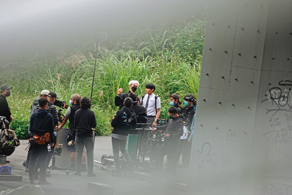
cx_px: 146
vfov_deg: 2.3
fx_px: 4866
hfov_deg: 3.4
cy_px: 98
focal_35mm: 600
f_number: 4
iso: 400
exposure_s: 1/80
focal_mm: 220
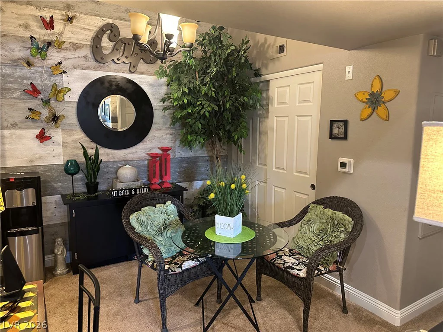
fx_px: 307
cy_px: 166
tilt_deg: -5.4
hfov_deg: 71.6
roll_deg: -0.1
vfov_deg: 56.8
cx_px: 222
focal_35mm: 24
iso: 500
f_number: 1.78
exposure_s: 1/60
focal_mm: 6.86
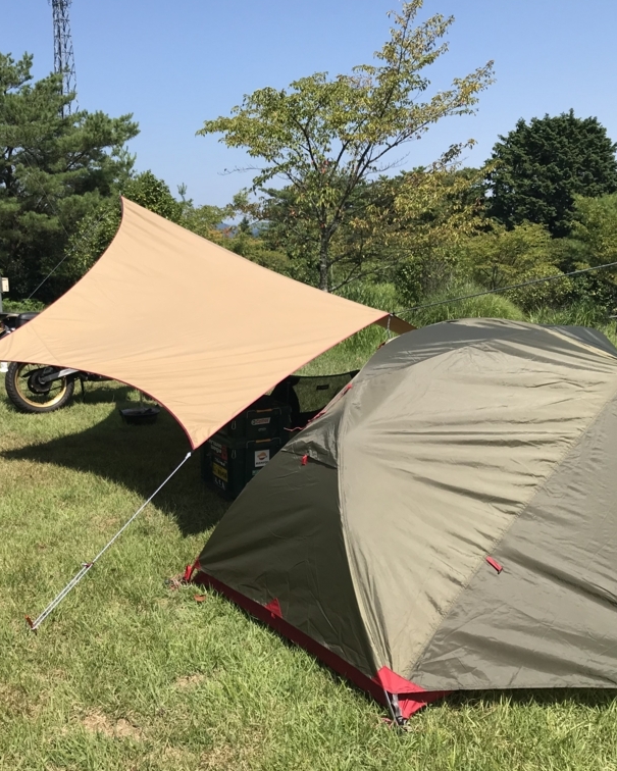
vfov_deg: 49.1
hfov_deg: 39.6
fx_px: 844
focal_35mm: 37
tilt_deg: -12.7
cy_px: 389
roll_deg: +2.5
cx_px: 203
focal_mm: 3.99
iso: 20
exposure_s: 1/2283
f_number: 1.8
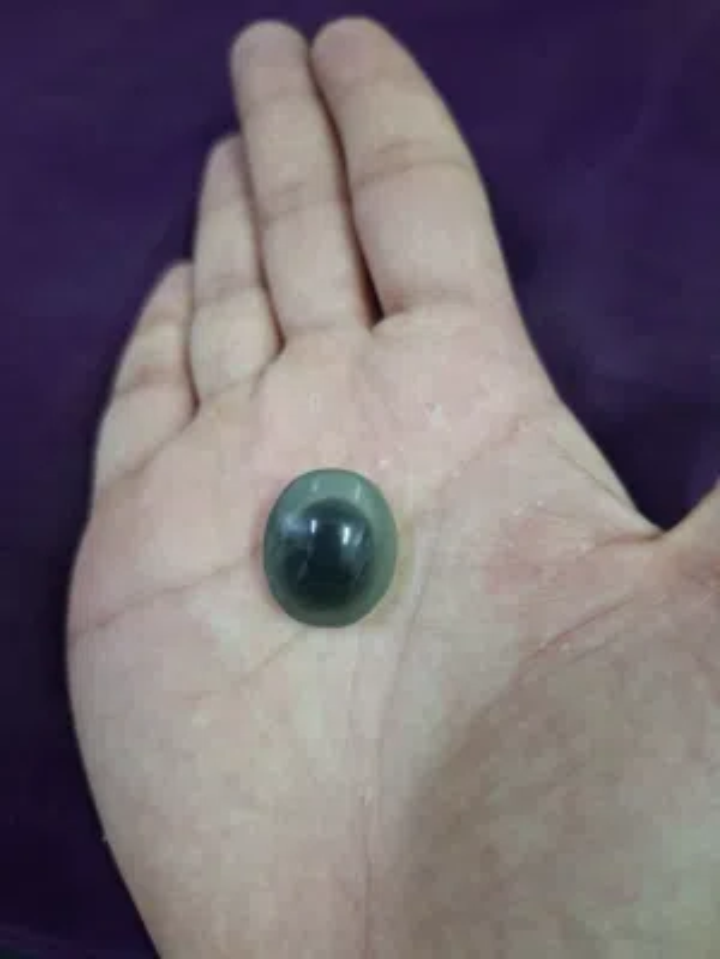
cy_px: 480
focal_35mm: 23
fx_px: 638
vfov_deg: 73.9
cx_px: 360
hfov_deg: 58.9
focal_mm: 5.54
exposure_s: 1/33
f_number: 1.8
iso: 320
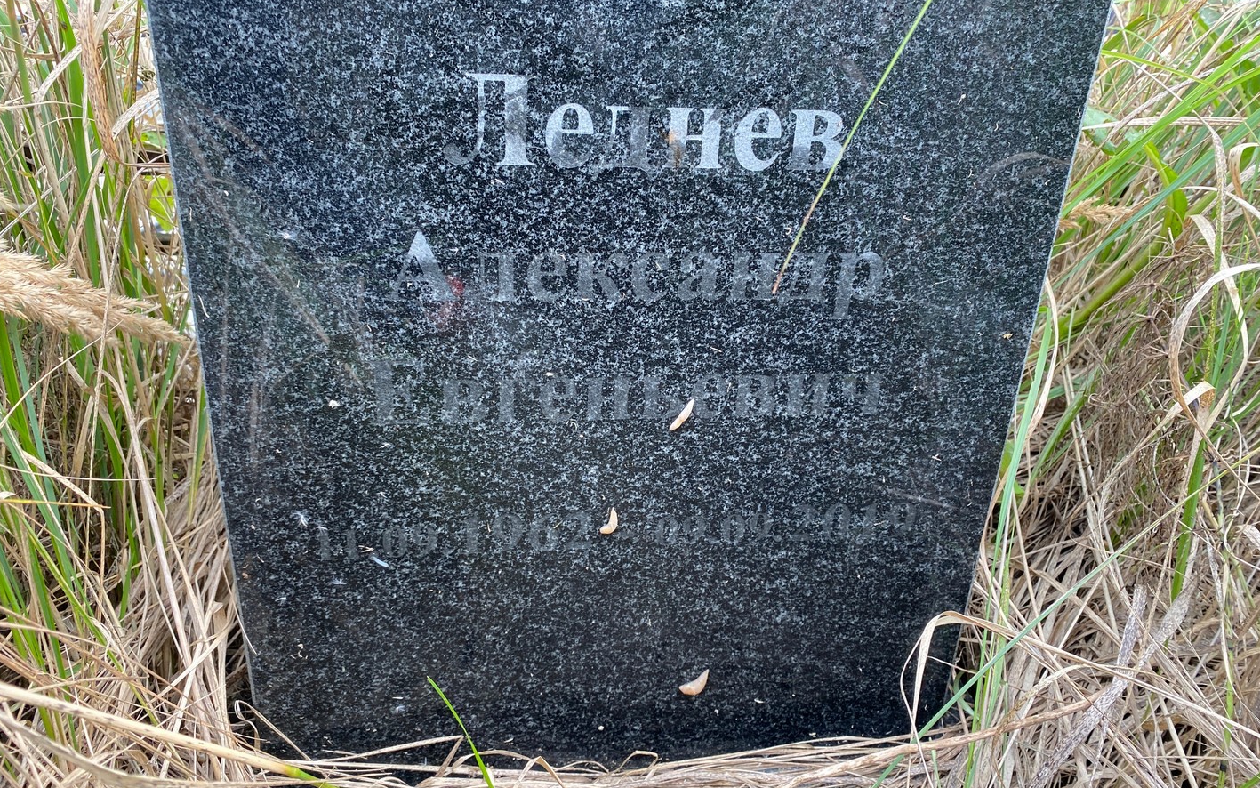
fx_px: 962
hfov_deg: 66.5
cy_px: 388
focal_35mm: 28
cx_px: 627
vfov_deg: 44.6
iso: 100
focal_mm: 4.25
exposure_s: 1/121
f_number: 1.8
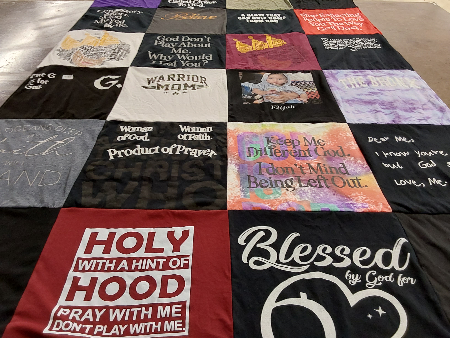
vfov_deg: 49.7
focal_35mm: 28
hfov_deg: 63.4
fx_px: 364
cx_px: 225
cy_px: 169
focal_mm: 2.91
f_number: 1.9
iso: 125
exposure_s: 1/50
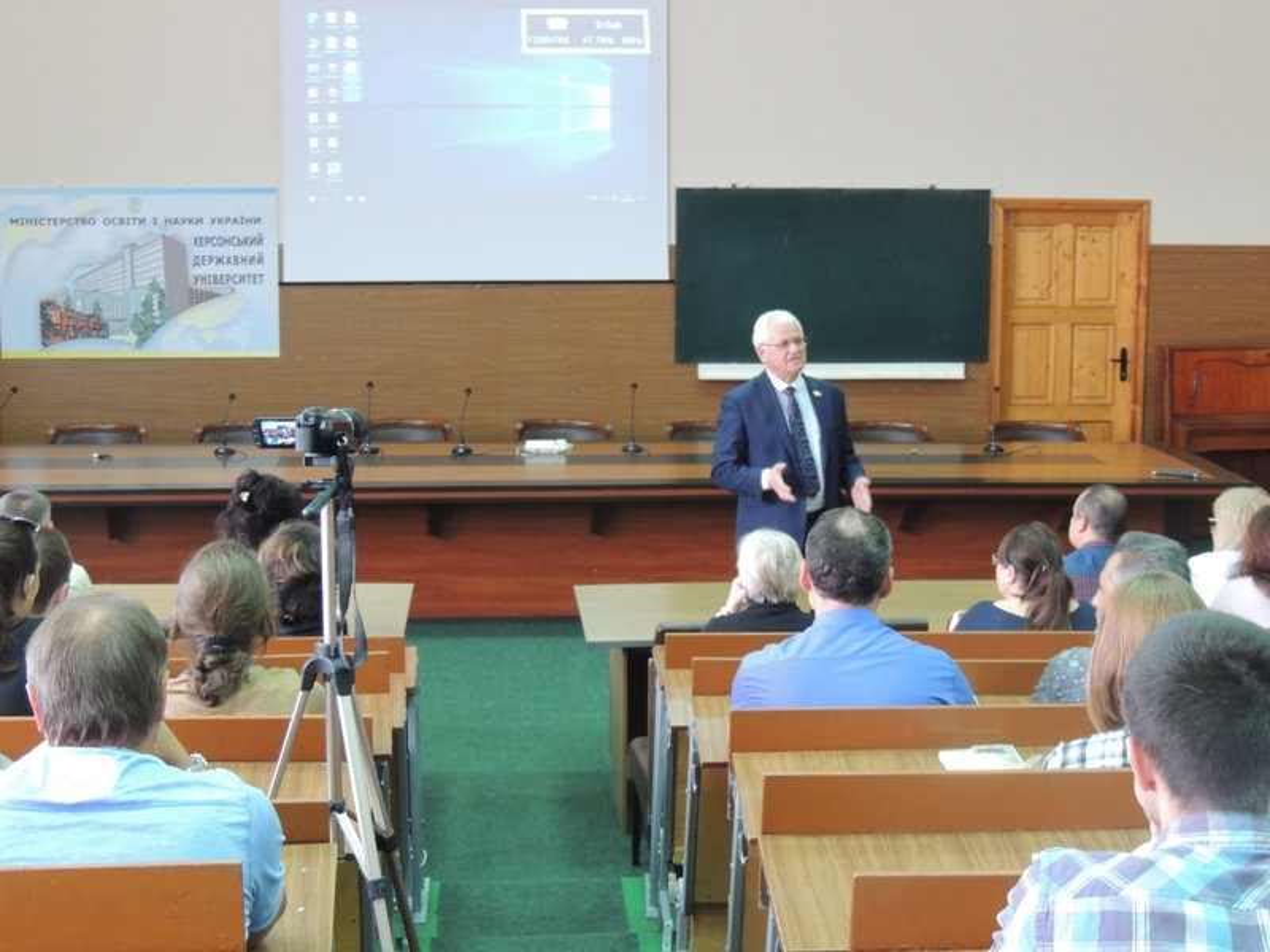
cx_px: 635
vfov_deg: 24.4
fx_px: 2201
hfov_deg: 32.2
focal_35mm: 60
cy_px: 476
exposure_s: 1/15
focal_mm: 10.7
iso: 560
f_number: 3.7
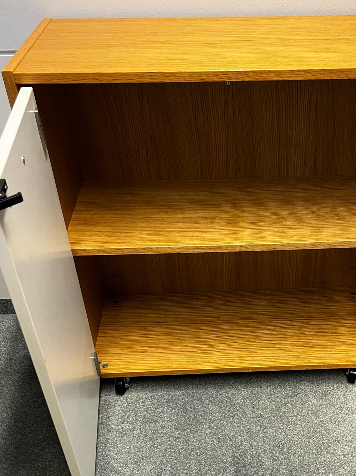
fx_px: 549
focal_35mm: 40
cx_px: 244
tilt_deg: -40.6
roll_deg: +2.1
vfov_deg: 46.1
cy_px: 315
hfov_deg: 35.5
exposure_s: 1/50
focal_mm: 5.1
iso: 160
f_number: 1.6
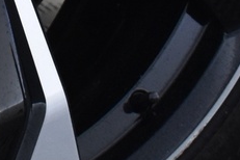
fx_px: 1890
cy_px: -183
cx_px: -101
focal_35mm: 284
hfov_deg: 7.2
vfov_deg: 4.8
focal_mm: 27
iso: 1000
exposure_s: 1/40
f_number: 4
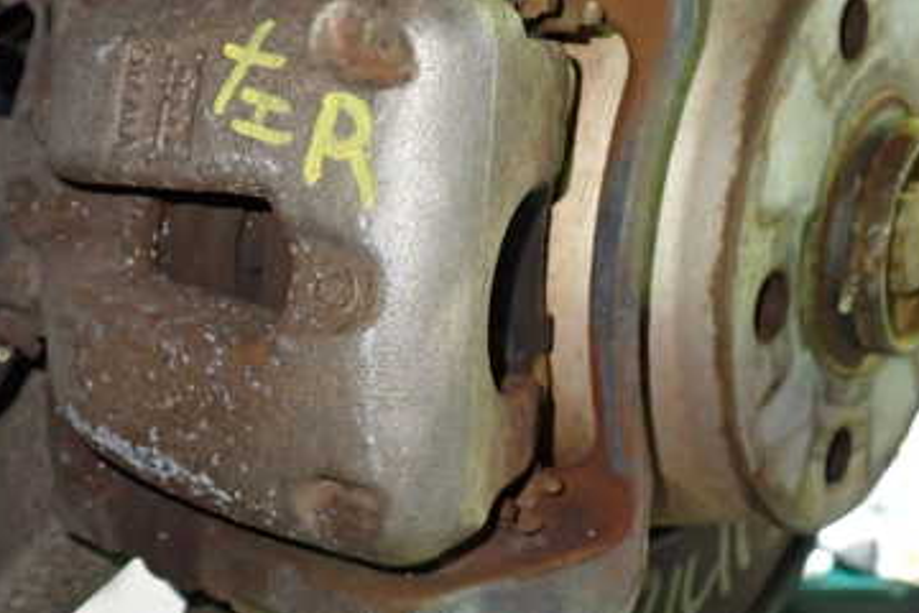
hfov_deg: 38.0
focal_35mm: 52
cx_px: 368
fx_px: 1327
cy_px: 266
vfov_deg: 26.0
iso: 500
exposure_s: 1/30
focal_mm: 5.4
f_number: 2.3
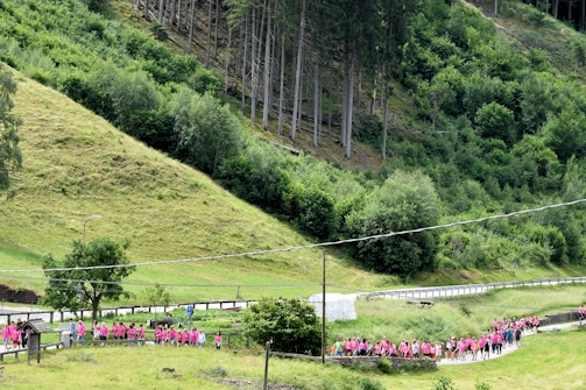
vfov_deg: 11.0
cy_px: 266
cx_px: 228
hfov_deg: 16.5
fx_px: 2018
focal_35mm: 124
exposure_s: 1/250
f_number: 8
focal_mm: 52
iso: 160
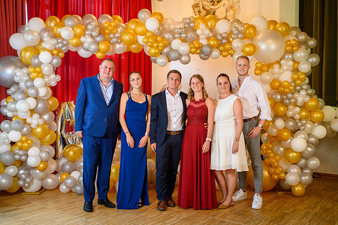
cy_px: 112
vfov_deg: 37.8
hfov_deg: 54.5
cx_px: 169
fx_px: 328
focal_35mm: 35
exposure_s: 1/100
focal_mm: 35
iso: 1250
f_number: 3.5
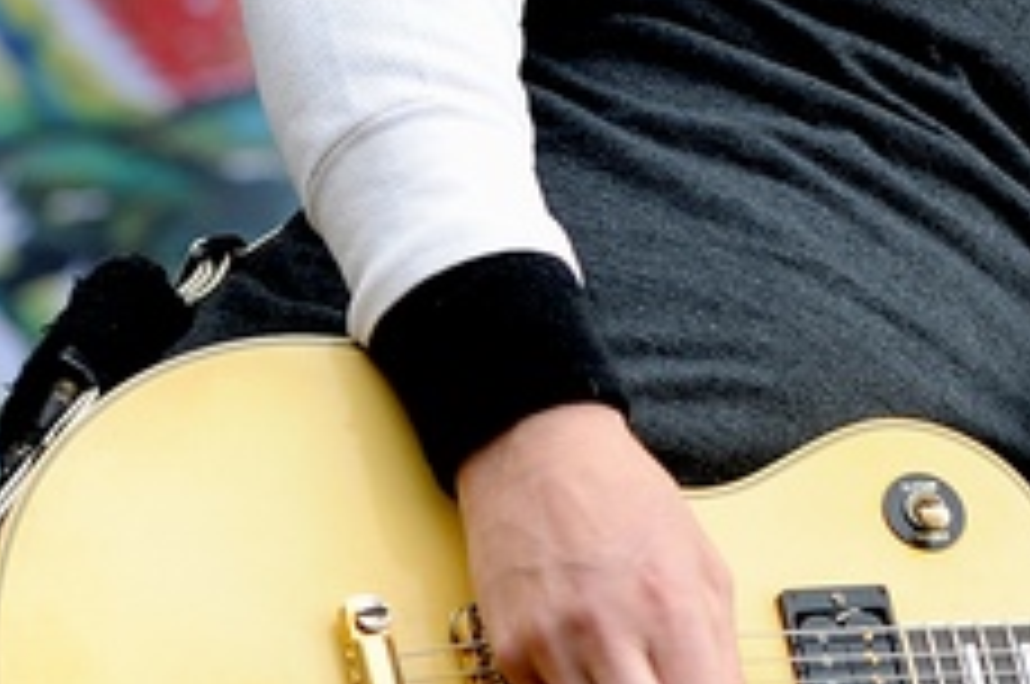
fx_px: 6286
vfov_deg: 6.2
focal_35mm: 220
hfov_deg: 9.2
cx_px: 1232
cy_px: 277
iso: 400
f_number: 4
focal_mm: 70
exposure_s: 1/200
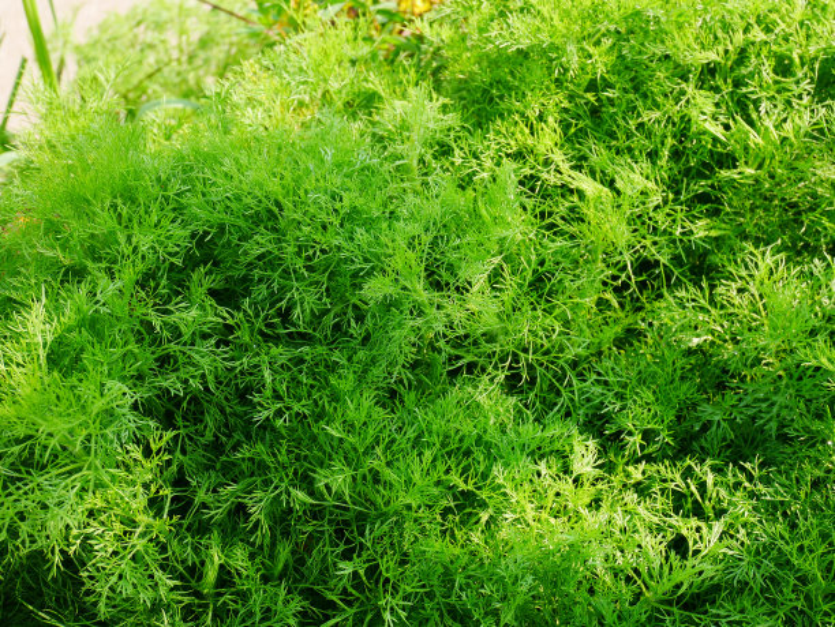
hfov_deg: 44.8
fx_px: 1014
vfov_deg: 34.4
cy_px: 314
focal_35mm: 42
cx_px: 418
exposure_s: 1/200
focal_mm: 21
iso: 200
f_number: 4.7
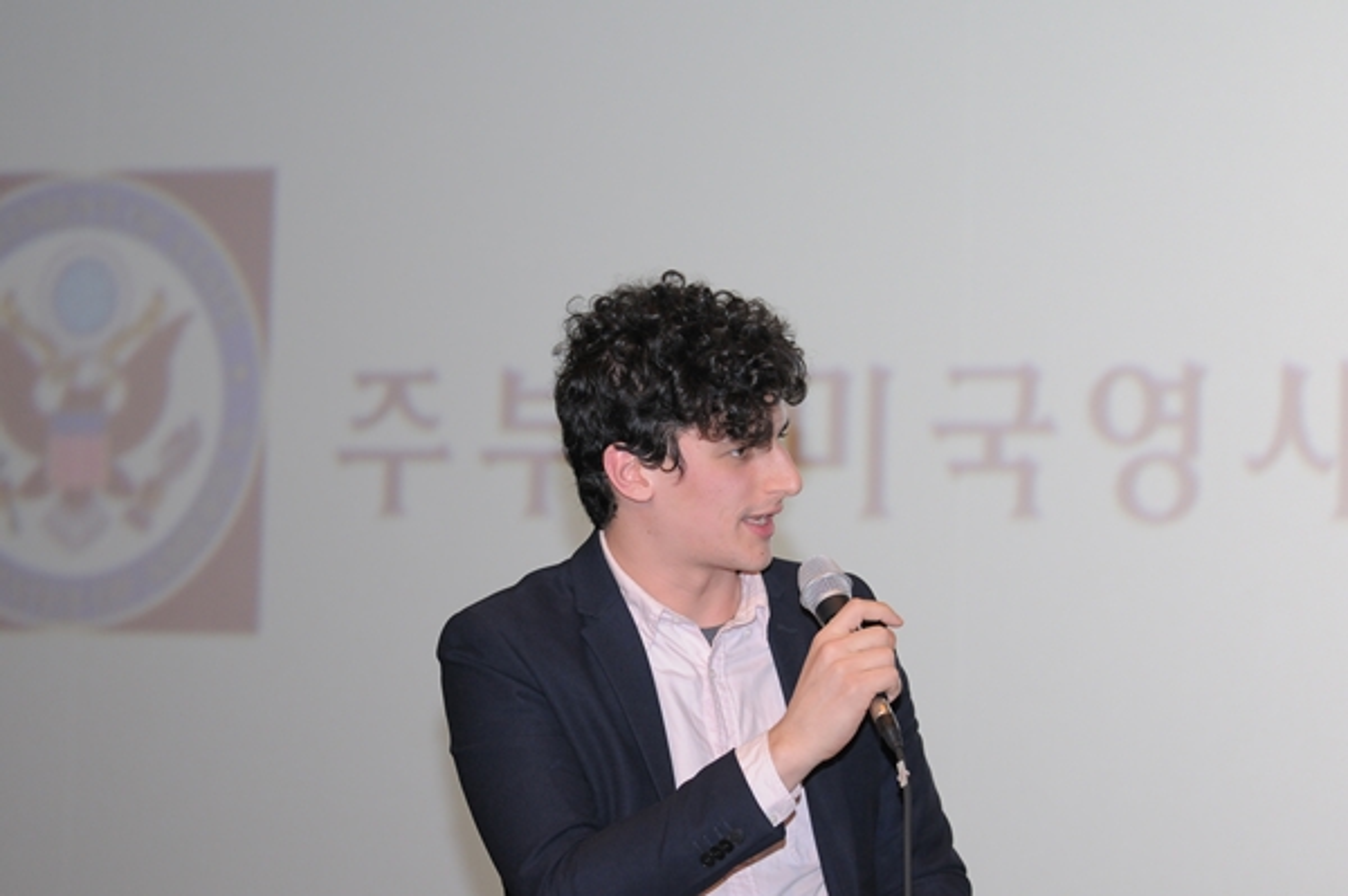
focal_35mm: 150
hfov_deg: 13.7
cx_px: 674
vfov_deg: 9.1
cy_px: 448
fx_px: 5612
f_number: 2.8
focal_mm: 100
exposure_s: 1/125
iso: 800
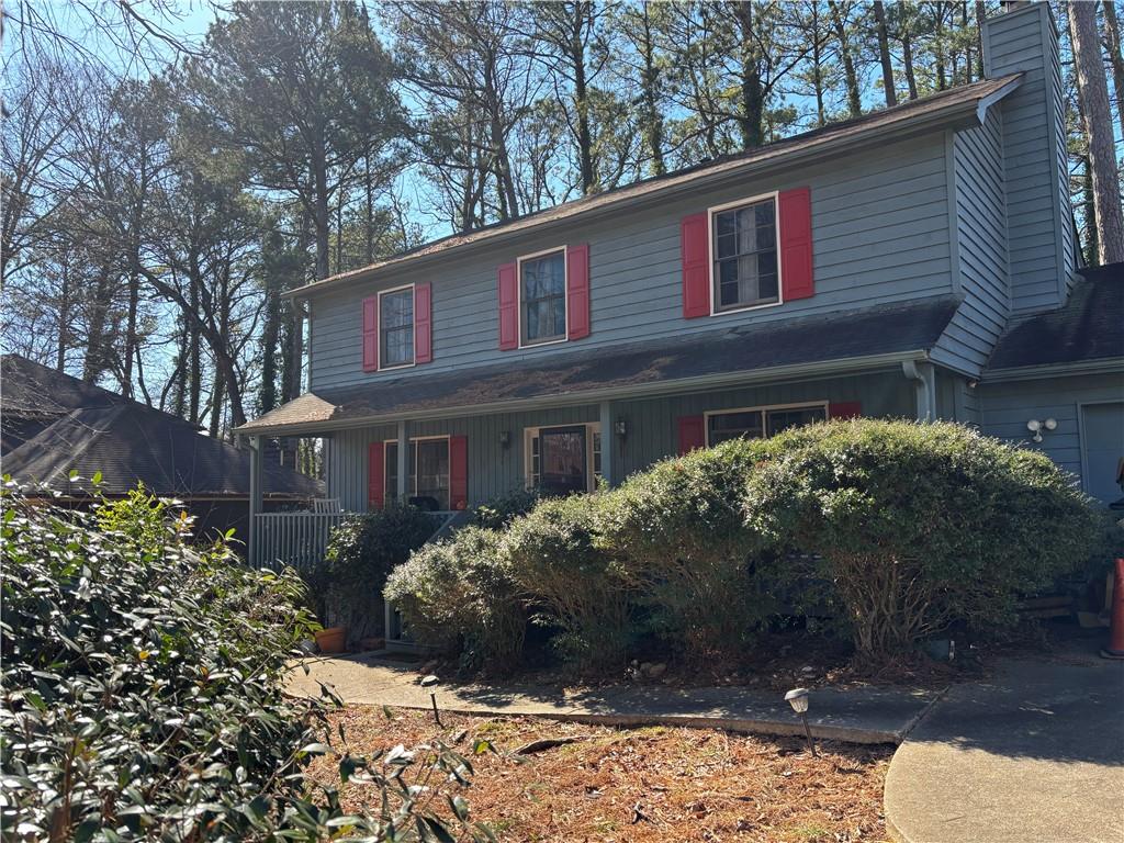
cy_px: 422
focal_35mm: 26
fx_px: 844
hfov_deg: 67.3
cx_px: 562
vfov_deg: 53.1
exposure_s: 1/758
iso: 50
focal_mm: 5.96
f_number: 1.6
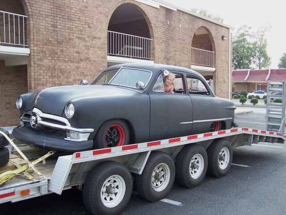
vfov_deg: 37.7
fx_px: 314
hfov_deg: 49.0
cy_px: 108
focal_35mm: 38
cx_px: 143
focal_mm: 6.3
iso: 80
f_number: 2.8
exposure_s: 1/180
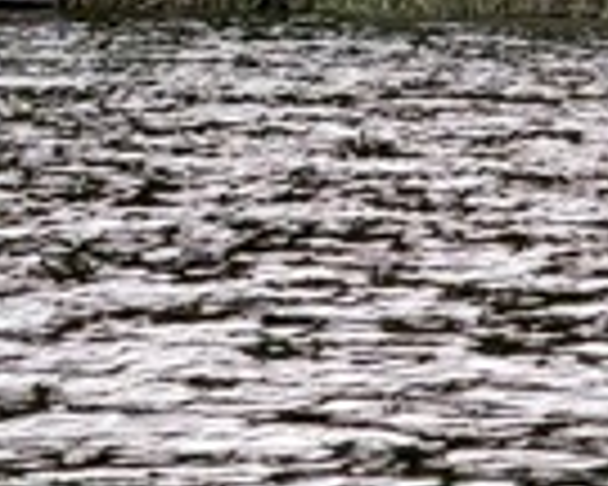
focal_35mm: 554
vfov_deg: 2.8
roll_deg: -1.1
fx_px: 9969
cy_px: -328
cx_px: 1320
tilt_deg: +0.8
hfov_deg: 3.5
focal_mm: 15.66
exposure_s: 1/173
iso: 64
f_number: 2.8
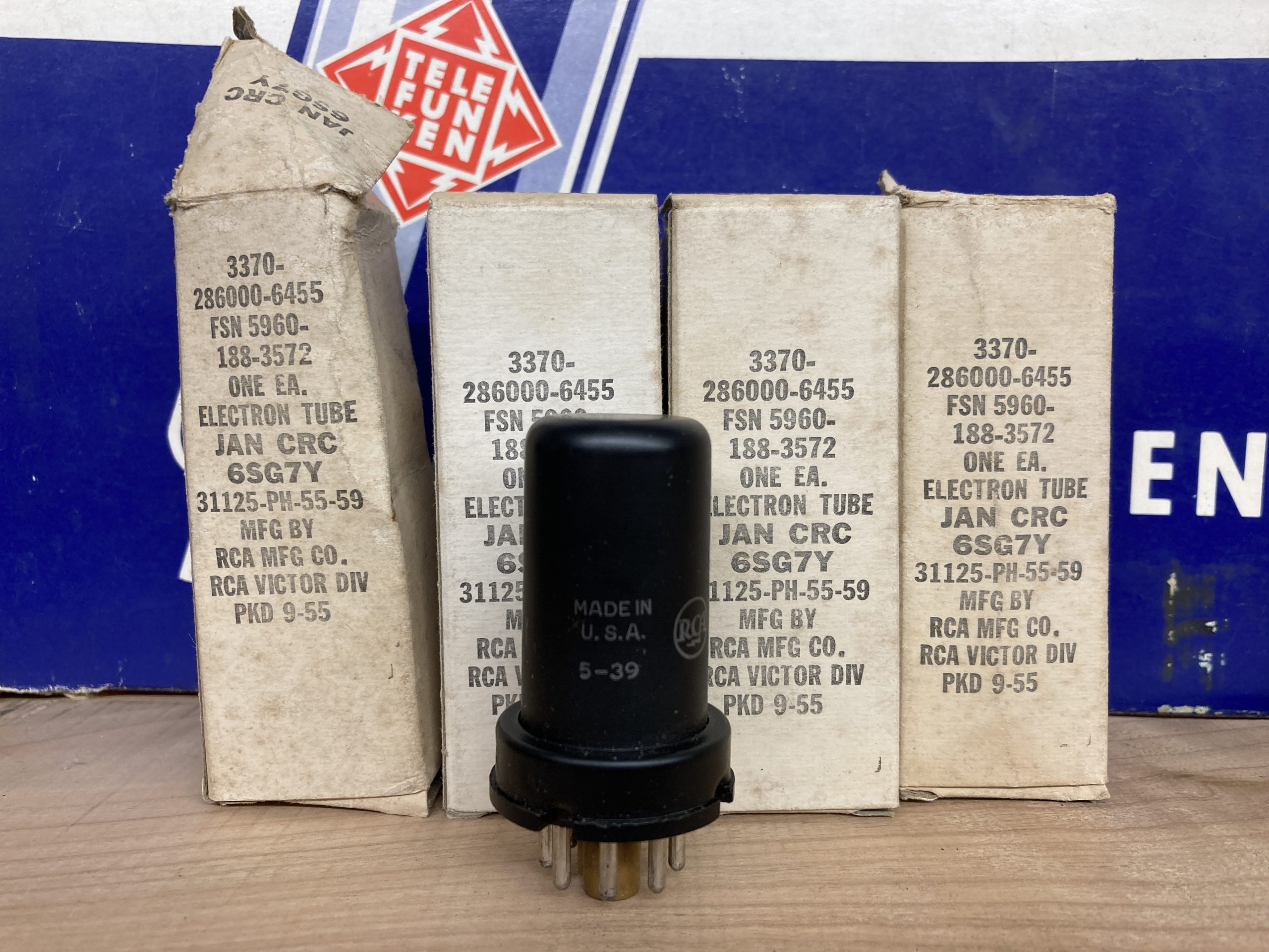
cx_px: 634
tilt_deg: -5.4
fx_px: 1026
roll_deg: -0.7
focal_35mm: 28
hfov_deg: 63.4
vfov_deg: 49.7
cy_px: 476
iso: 50
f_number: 1.8
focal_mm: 3.99
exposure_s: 1/50
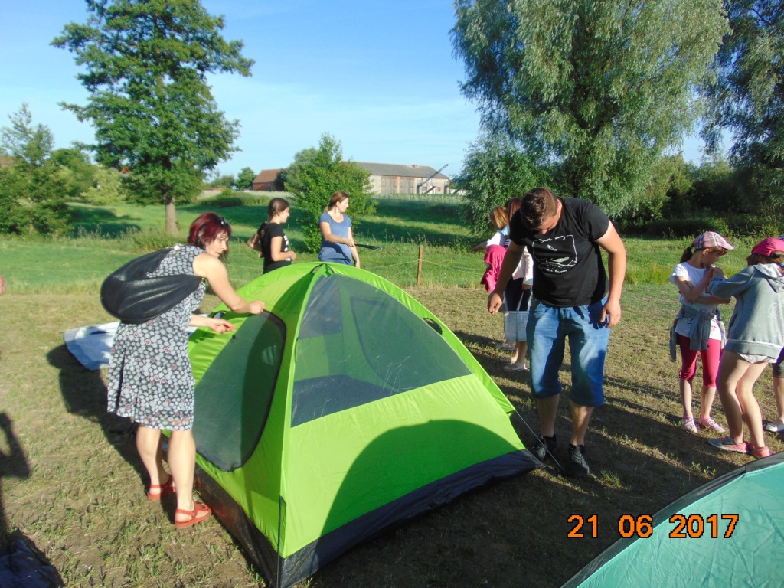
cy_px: 294
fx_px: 566
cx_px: 392
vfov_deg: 54.9
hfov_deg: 69.4
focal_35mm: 25
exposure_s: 1/800
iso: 80
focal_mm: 4.5
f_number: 3
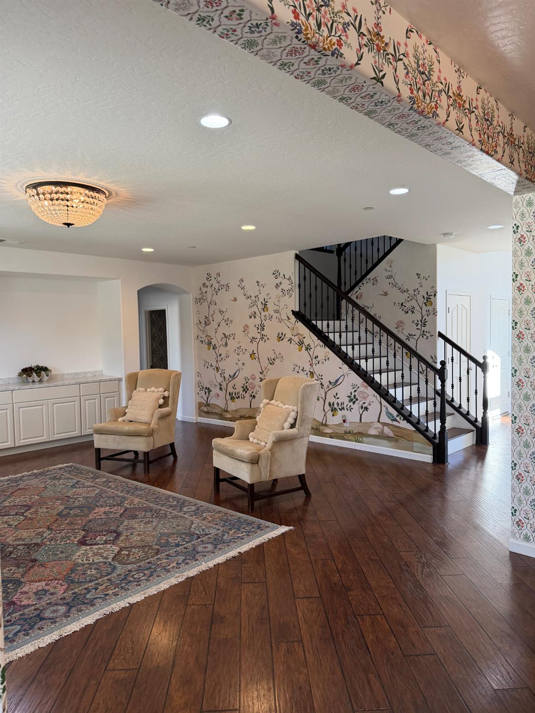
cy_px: 356
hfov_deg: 56.8
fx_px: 494
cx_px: 268
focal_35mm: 24
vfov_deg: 71.6
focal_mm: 6.76
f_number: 1.78
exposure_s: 1/120
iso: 200
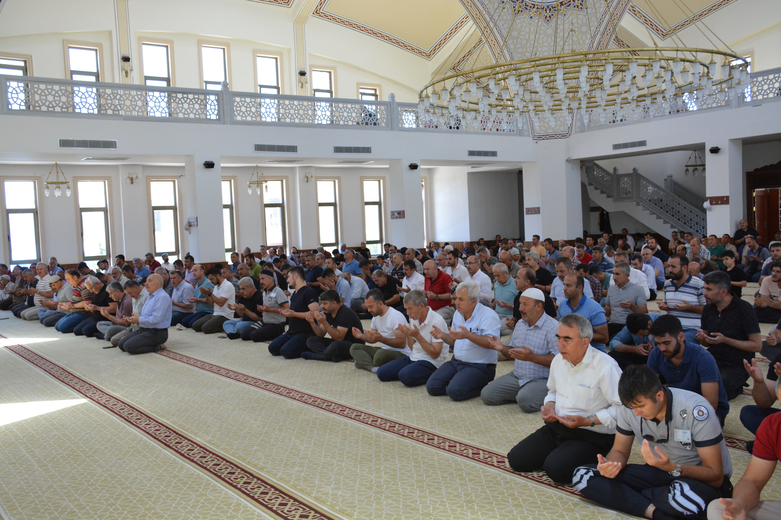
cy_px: 260
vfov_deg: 38.4
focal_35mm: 34
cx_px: 390
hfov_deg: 55.1
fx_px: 748
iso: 1600
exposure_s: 1/125
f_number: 5.6
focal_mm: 23
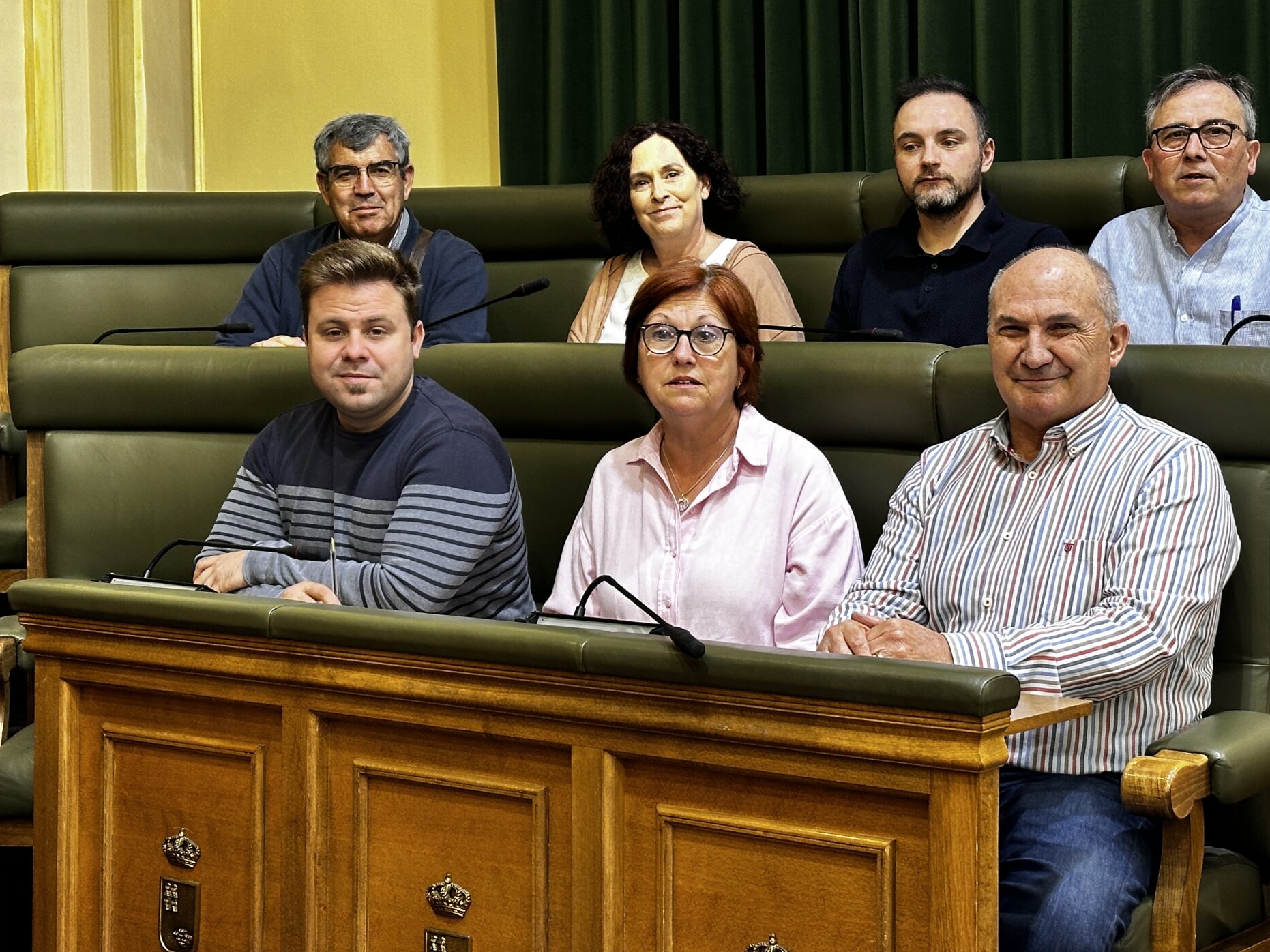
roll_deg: -0.2
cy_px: 453
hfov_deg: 29.4
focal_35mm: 66
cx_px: 681
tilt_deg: -3.1
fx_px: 2421
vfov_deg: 22.2
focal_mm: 6.86
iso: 80
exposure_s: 1/50
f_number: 1.78
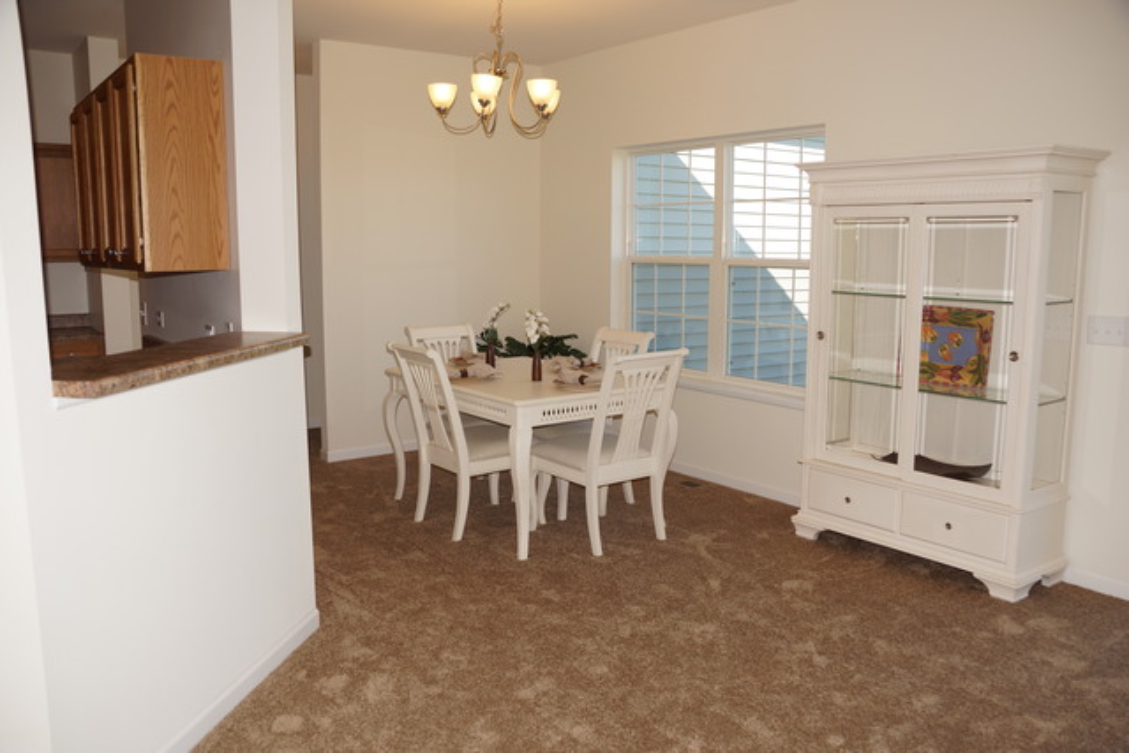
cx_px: 564
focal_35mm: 30
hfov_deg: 61.9
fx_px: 941
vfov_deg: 43.6
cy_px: 376
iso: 100
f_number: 4
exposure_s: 1/160
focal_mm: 20
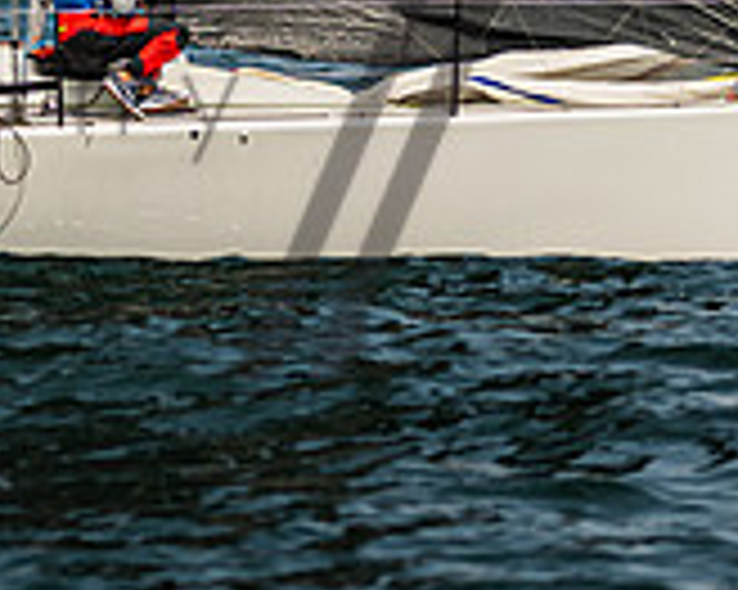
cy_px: -74
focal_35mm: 405
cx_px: 135
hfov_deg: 4.8
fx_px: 8841
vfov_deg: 3.8
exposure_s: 1/4000
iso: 320
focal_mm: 100
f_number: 4.5
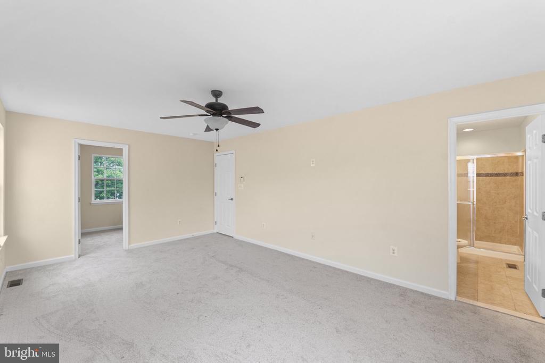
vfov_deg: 81.2
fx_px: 212
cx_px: 272
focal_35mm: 14
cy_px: 182
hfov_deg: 104.2
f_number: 9
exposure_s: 1/5
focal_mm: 14
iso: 640
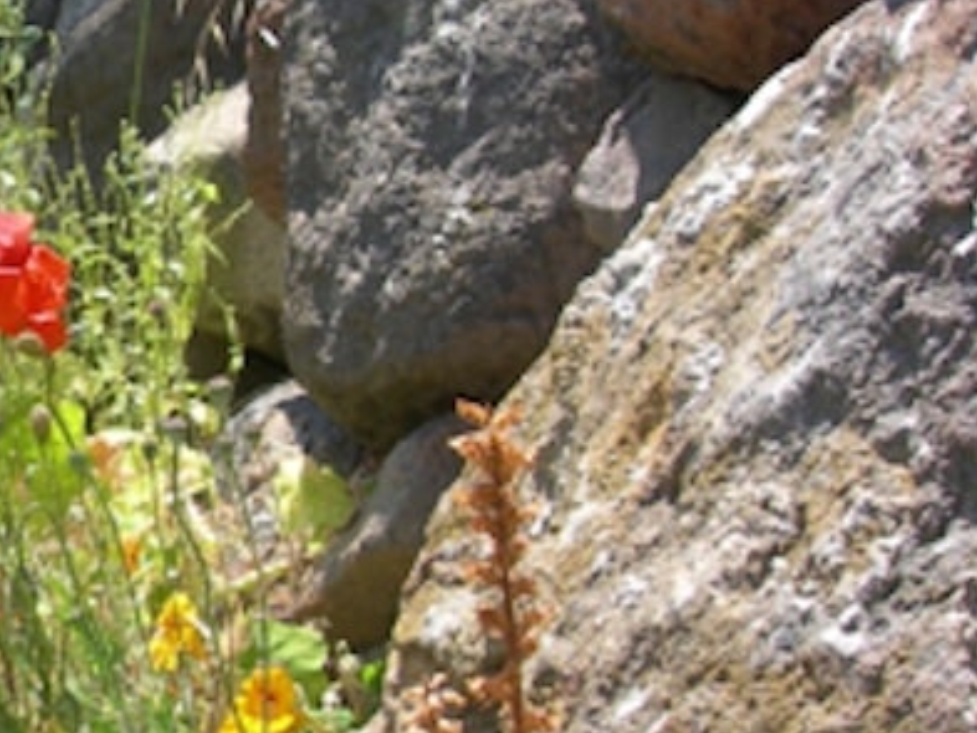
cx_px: -443
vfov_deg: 12.8
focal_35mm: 116
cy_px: 348
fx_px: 3275
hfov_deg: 15.7
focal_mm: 7.8
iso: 50
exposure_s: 1/188
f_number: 4.8
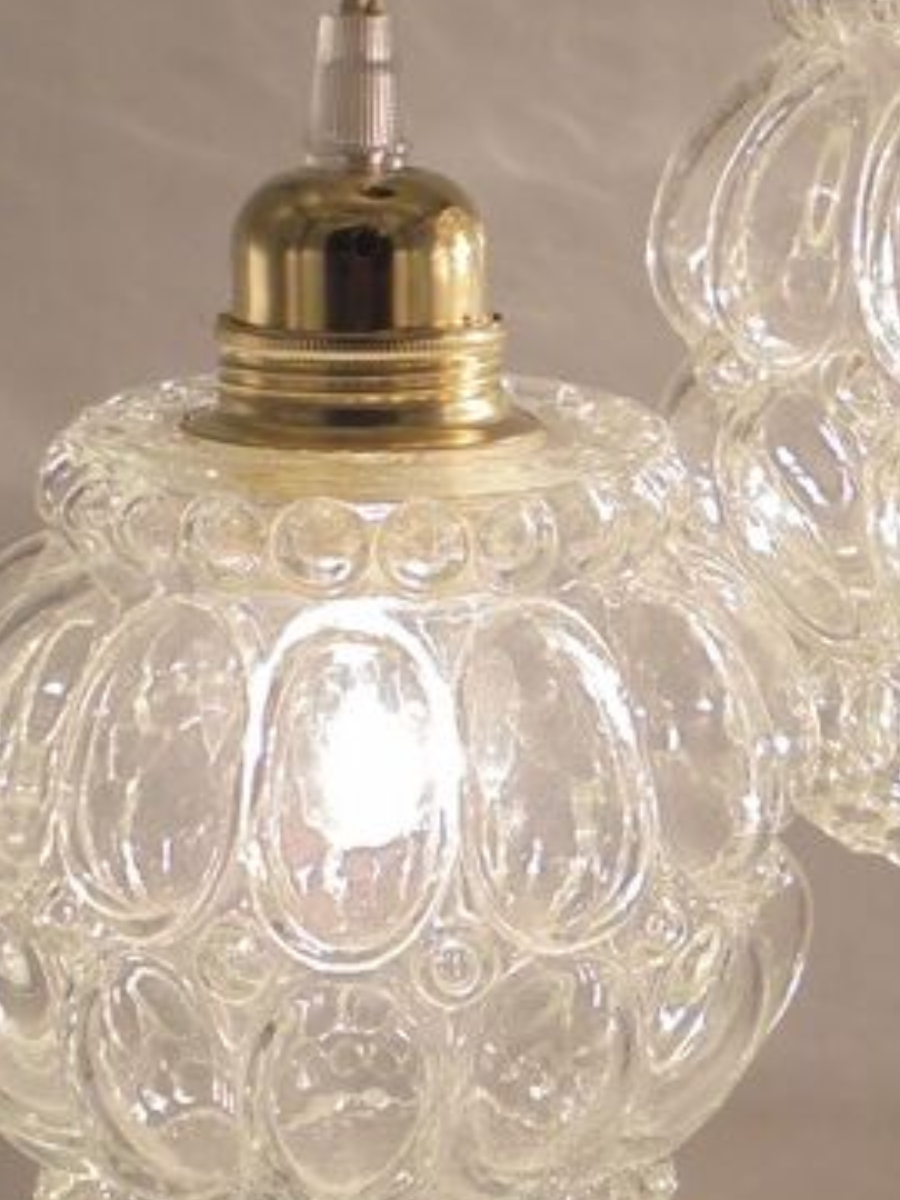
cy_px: 507
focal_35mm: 95
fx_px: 3293
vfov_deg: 20.6
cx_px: 765
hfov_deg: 15.4
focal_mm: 6.9
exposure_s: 1/160
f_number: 4.2
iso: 100
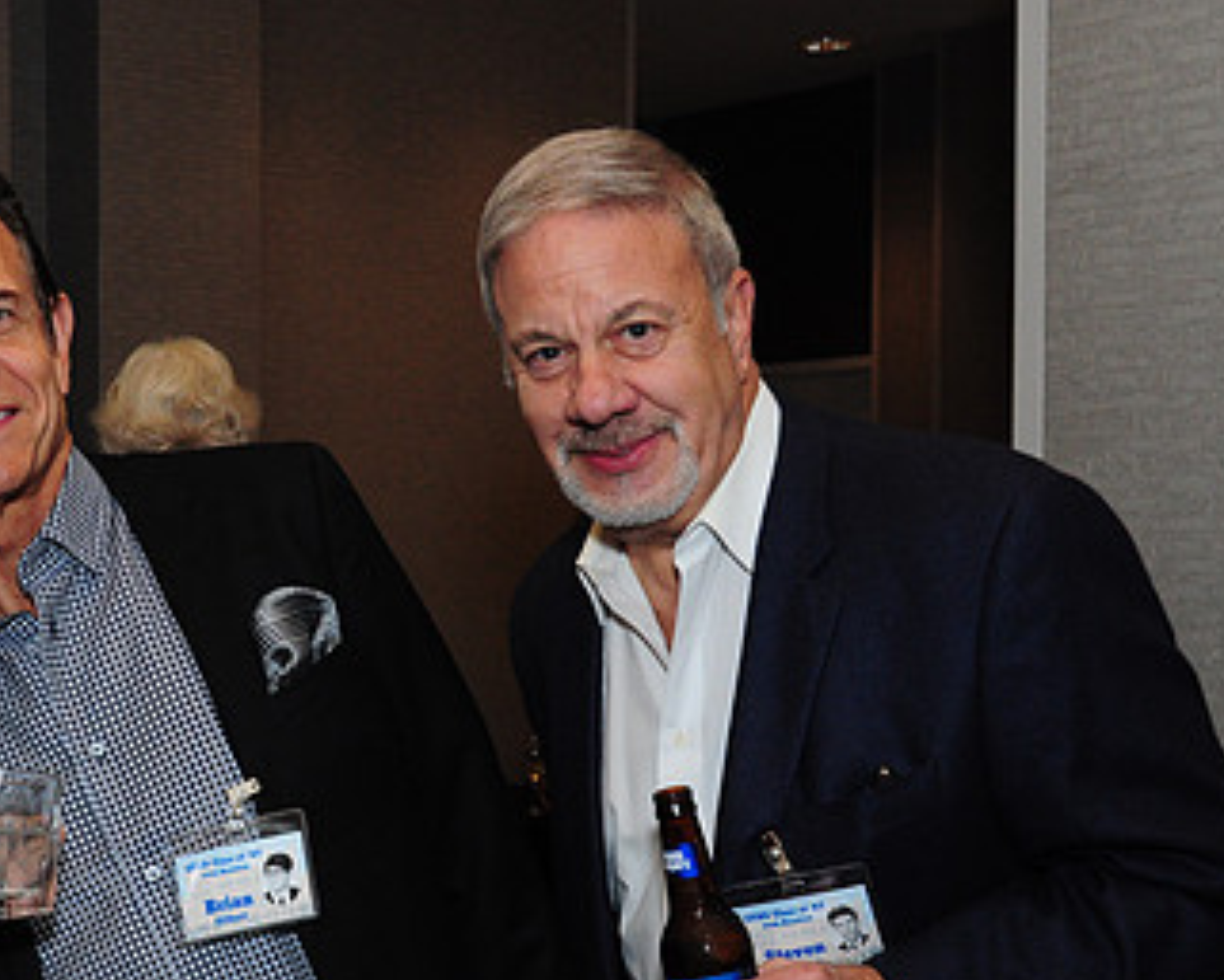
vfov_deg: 24.8
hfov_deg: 30.2
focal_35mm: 61
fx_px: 2210
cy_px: 669
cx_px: 248
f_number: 6.3
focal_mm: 24
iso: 1000
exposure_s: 1/60
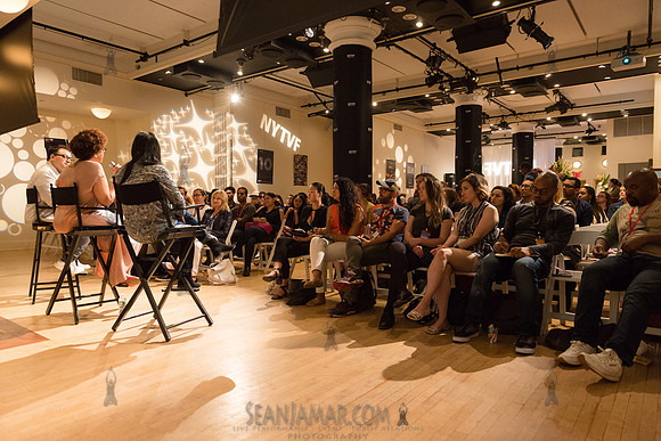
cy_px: 220
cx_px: 330
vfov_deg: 53.2
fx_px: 441
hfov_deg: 73.7
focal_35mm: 24
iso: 2500
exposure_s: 1/200
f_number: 4
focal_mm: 24
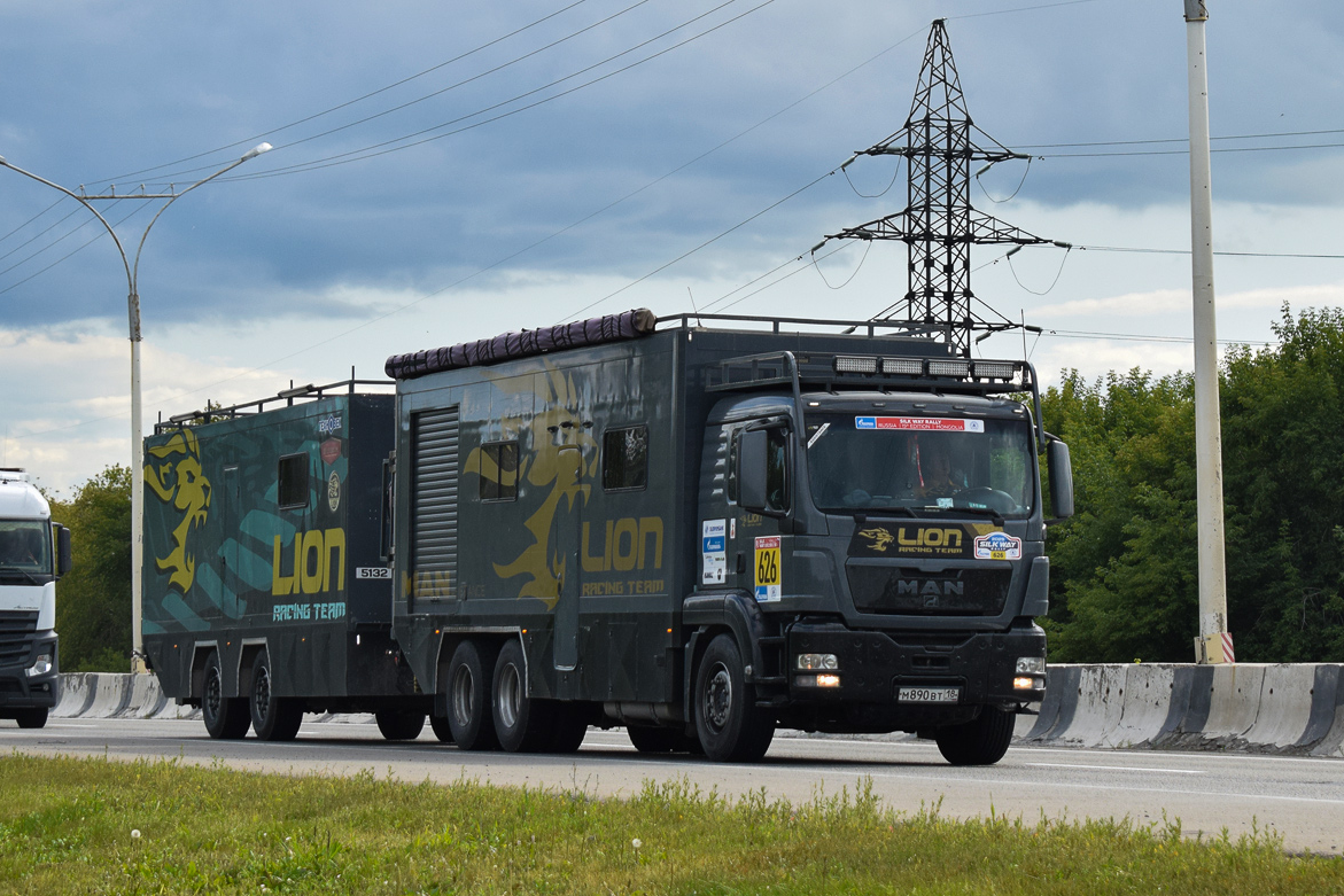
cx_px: 660
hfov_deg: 24.0
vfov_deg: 16.2
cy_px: 441
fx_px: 3155
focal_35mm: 85
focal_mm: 55
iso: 400
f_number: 6.3
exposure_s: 1/1000
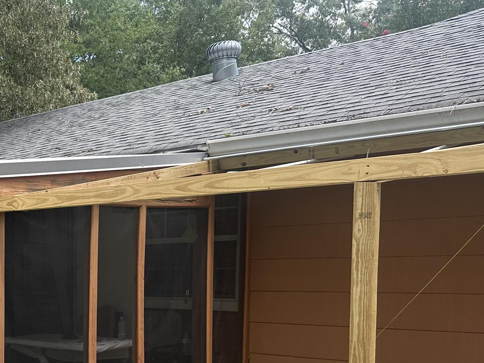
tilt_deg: -3.2
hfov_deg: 31.9
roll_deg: +0.2
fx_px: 769
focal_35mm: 55
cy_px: 334
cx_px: -14
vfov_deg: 25.6
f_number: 1.78
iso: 80
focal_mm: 6.86
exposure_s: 1/694
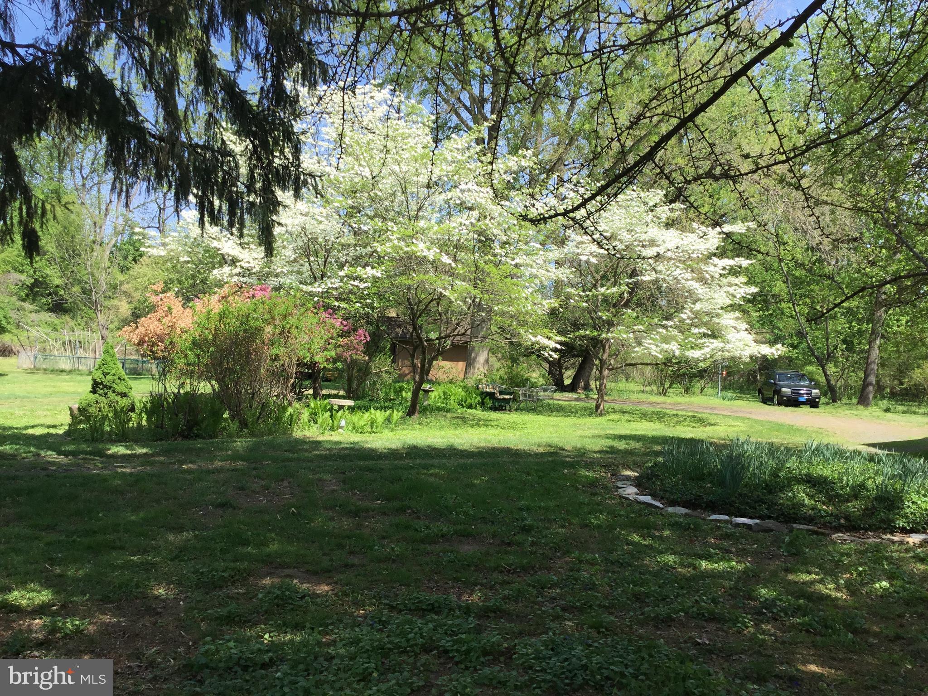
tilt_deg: +2.7
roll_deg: -1.3
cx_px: 464
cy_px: 348
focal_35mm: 31
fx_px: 831
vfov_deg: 45.4
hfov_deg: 58.4
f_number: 2.4
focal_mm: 3.3
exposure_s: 1/754
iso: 25
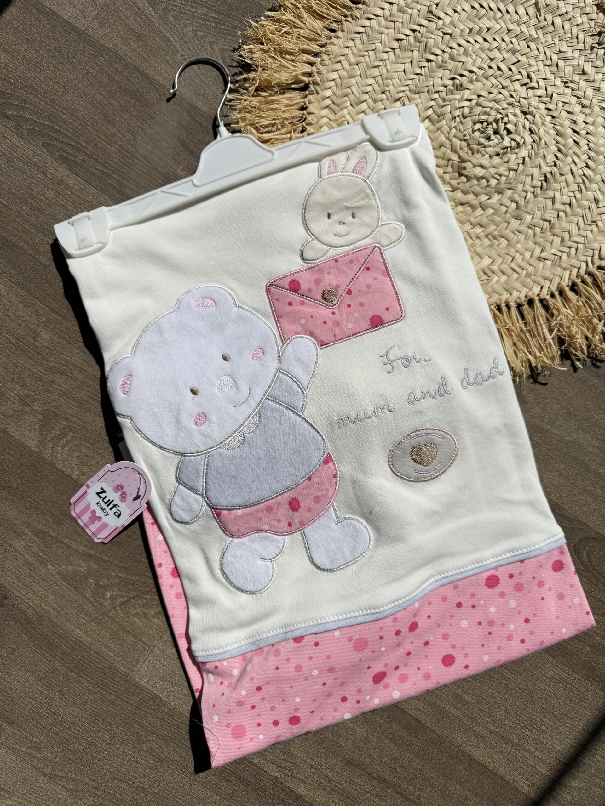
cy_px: 403
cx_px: 302
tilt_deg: -87.5
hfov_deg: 56.8
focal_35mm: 24
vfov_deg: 71.6
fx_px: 559
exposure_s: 1/14286
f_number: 1.78
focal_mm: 6.76
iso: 80
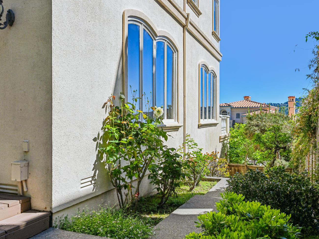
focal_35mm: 31
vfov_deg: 45.4
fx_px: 286
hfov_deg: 58.3
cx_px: 165
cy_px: 121
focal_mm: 28
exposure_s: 1/800
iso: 800
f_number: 13
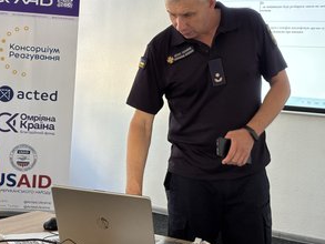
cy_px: 94
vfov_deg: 20.7
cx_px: 174
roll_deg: -3.2
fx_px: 667
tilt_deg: -3.3
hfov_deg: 27.4
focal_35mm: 71
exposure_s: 1/60
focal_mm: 5.96
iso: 100
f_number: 1.6
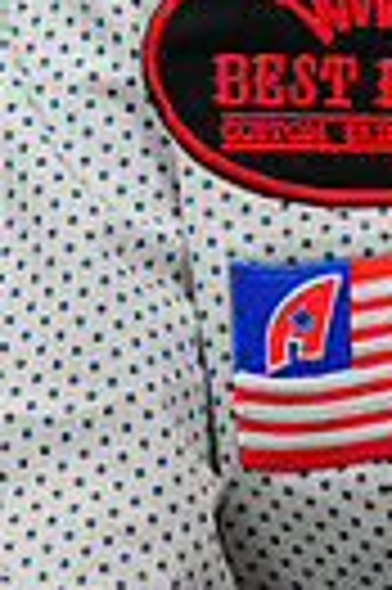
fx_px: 9792
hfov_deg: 2.3
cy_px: -694
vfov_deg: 3.4
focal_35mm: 598
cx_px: 606
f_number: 4
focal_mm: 90
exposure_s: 1/125
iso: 640
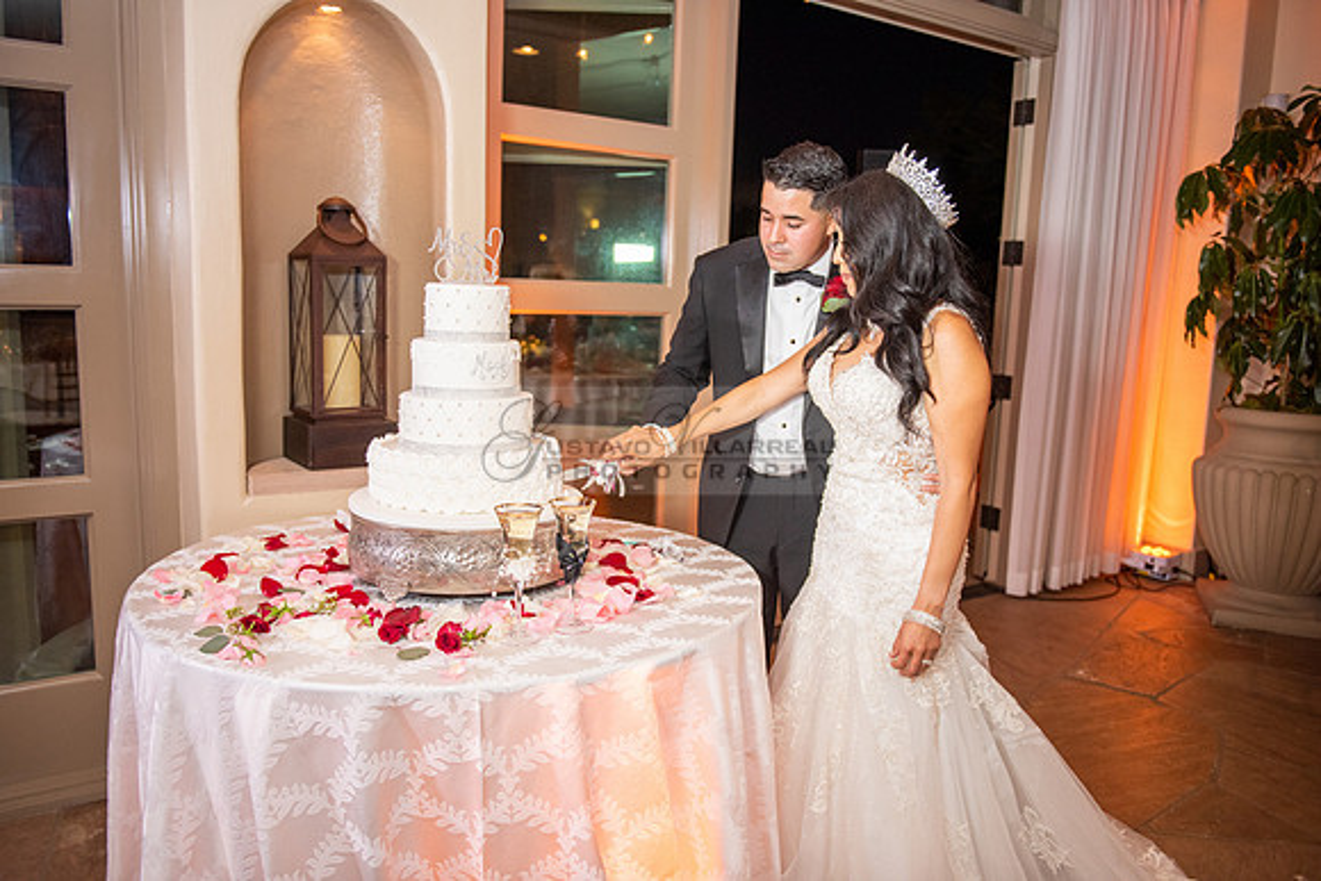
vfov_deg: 46.4
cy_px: 440
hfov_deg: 65.5
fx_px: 1028
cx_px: 660
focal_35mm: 28
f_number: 2.8
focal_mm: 28
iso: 1250
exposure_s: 1/125
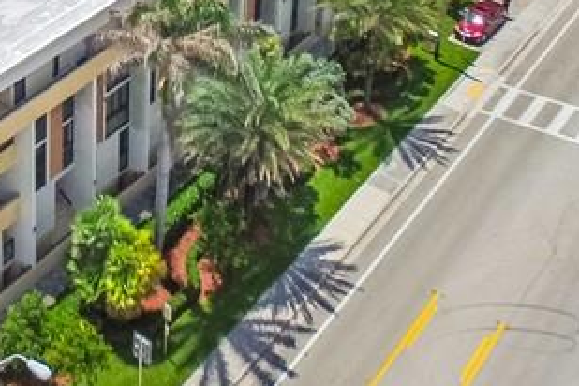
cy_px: -180
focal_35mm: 69
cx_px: 77
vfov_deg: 17.8
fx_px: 1110
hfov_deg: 28.3
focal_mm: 3.61
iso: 100
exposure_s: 1/2500
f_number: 2.8
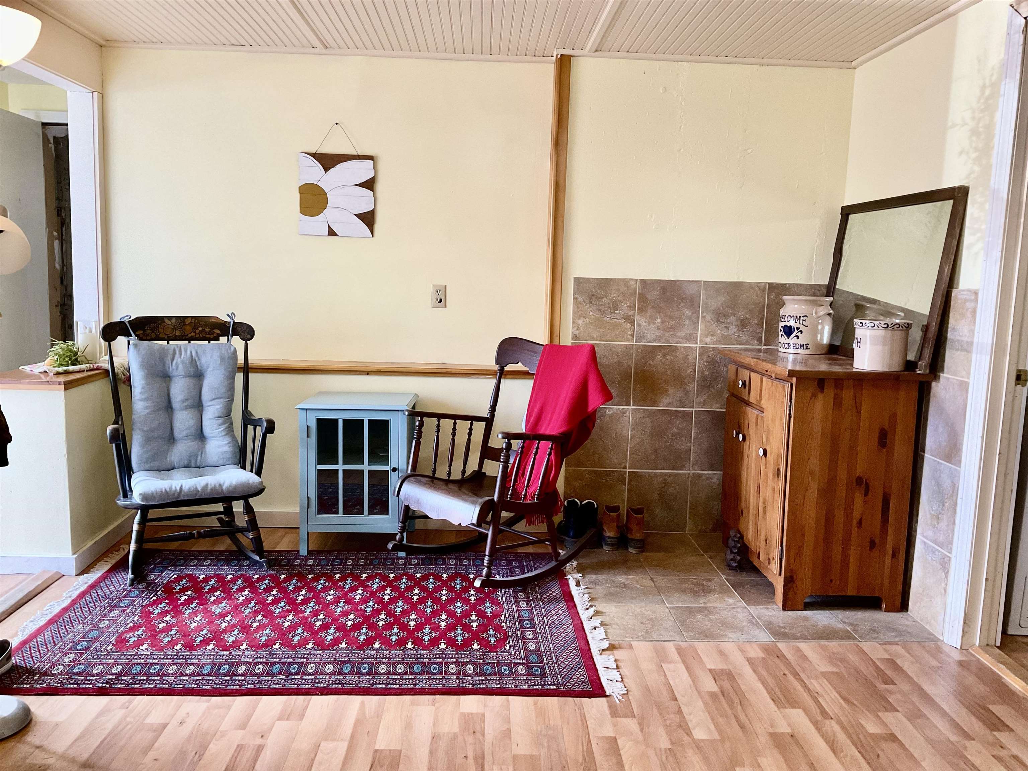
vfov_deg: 48.2
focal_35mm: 29
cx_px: 514
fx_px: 861
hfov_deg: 61.7
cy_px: 386
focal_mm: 3
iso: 160
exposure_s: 1/60
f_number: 1.8
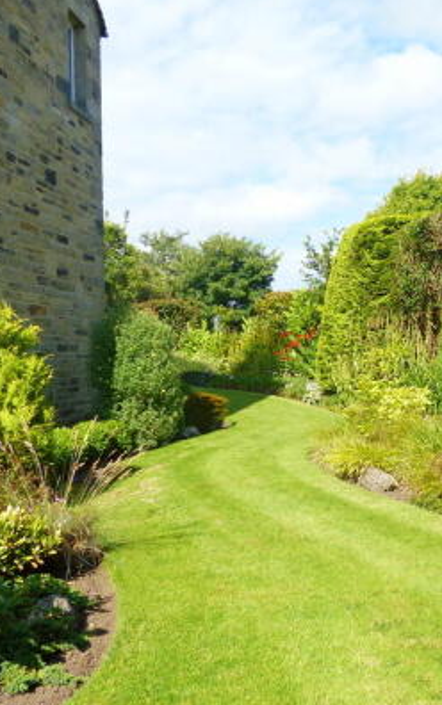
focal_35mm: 39
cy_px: 382
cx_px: 307
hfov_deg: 32.4
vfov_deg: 50.3
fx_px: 751
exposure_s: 1/500
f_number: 4
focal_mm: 4.5
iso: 100
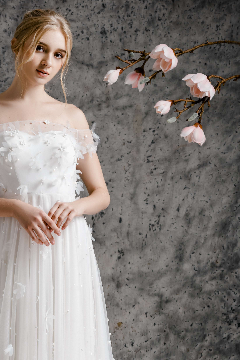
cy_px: 312
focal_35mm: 156
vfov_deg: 13.1
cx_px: 29
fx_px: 1559
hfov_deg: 8.8
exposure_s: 1/160
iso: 125
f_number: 6.3
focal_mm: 85
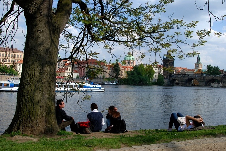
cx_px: 113
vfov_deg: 37.0
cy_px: 76
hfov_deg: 53.1
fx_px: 226
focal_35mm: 36
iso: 100
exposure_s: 1/60
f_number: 16
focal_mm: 24
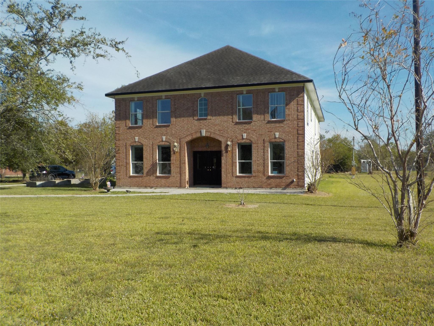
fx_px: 376
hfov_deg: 60.0
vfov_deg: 46.8
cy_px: 163
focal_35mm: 30
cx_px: 217
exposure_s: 1/1250
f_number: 3.3
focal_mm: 4.1
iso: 125
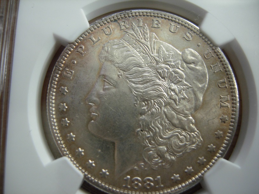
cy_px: 97
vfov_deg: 39.7
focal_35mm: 36
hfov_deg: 51.4
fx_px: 269
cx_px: 130
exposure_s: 1/4
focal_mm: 7.5
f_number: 2.7
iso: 102
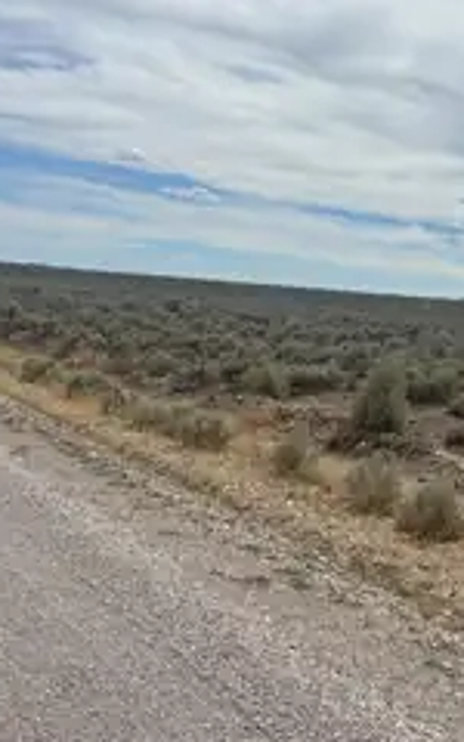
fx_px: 931
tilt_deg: -3.3
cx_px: 442
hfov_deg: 26.8
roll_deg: -5.1
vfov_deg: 43.5
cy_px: 352
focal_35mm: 46
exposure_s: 1/7194
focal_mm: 5.96
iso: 50
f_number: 1.6
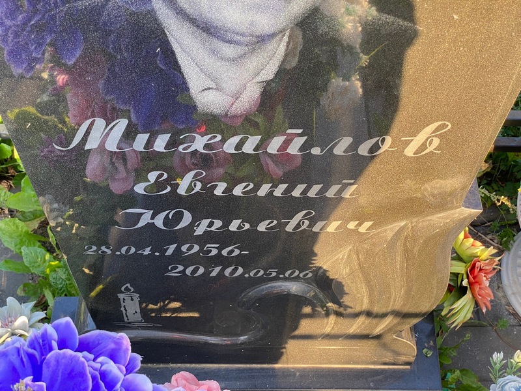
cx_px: 260
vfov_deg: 28.0
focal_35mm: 52
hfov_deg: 36.8
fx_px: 783
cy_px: 196
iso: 50
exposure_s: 1/122
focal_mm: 6
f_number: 2
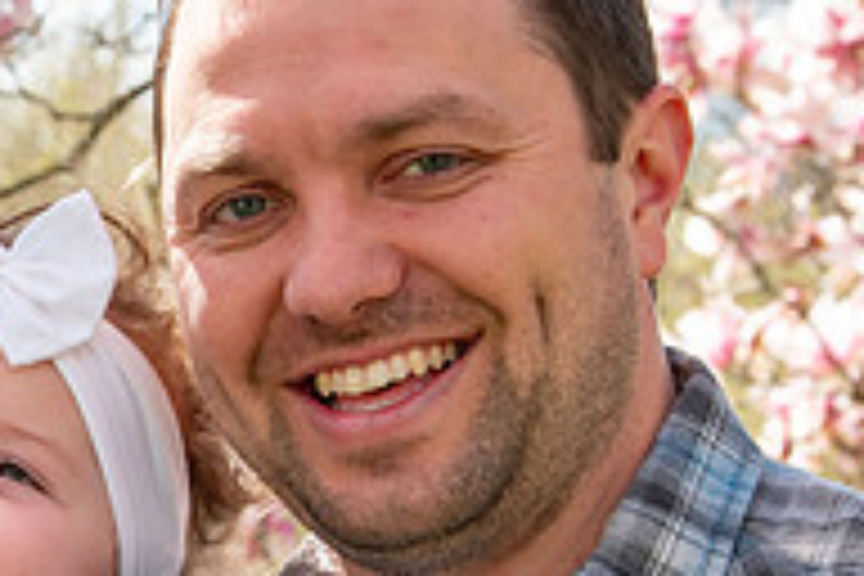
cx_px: -164
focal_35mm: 289
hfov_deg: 7.1
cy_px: 608
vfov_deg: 4.7
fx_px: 6935
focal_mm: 86
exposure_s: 1/250
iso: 640
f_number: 11
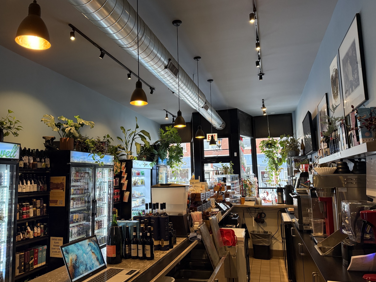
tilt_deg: +6.9
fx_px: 293
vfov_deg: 51.3
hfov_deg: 65.2
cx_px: 170
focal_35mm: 27
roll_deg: +1.2
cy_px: 140
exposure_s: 1/120
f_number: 1.78
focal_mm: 6.76
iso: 400
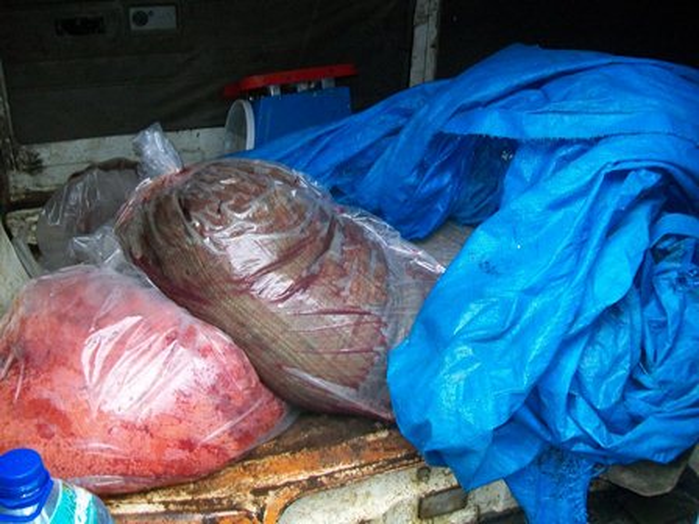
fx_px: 687
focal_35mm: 34
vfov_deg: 41.8
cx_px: 350
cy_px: 262
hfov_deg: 54.0
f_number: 2.7
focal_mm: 6.1
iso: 160
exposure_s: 1/60
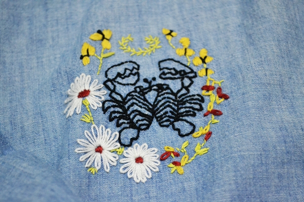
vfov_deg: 19.7
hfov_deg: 29.2
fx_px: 583
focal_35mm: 69
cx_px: 152
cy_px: 101
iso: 3200
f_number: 5.3
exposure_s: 1/20
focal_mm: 46
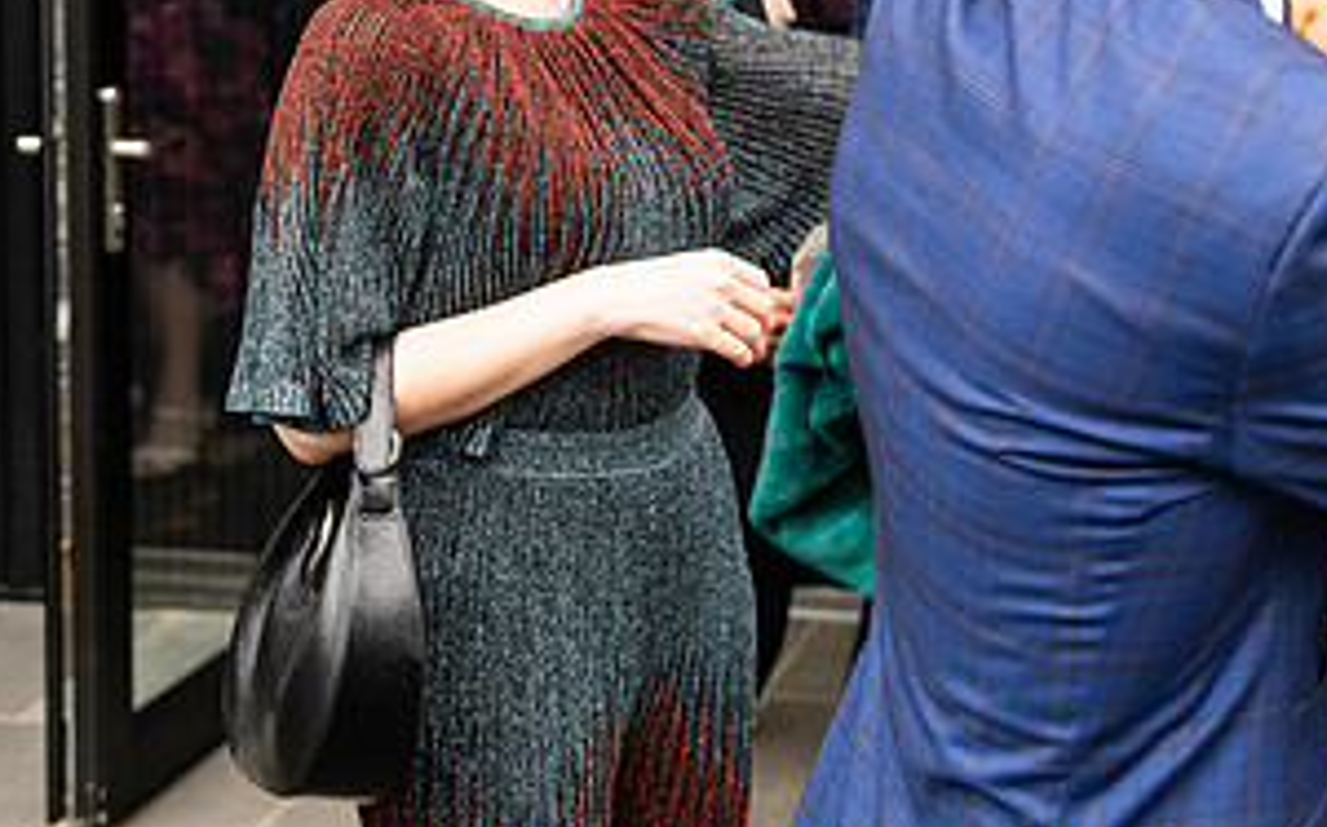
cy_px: 46
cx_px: 1044
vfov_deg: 18.5
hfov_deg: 29.2
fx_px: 2494
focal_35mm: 69
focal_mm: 35
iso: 125
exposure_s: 1/200
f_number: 3.5
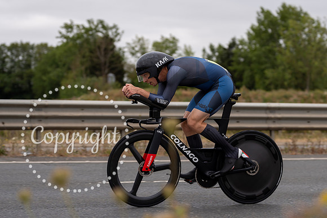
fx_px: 946
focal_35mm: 104
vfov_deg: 13.2
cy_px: 111
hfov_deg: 19.6
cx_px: 197
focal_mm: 84
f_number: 3.2
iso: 100
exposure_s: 1/800
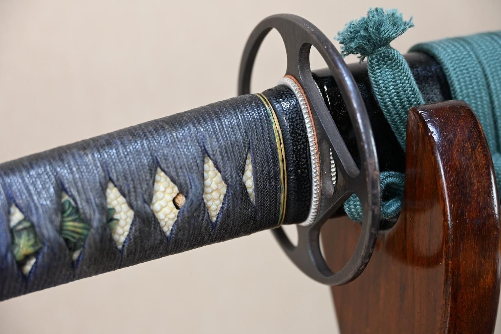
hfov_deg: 21.2
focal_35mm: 96
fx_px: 1336
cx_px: 250
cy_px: 167
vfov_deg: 14.2
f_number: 5
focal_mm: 64
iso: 100
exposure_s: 1/2
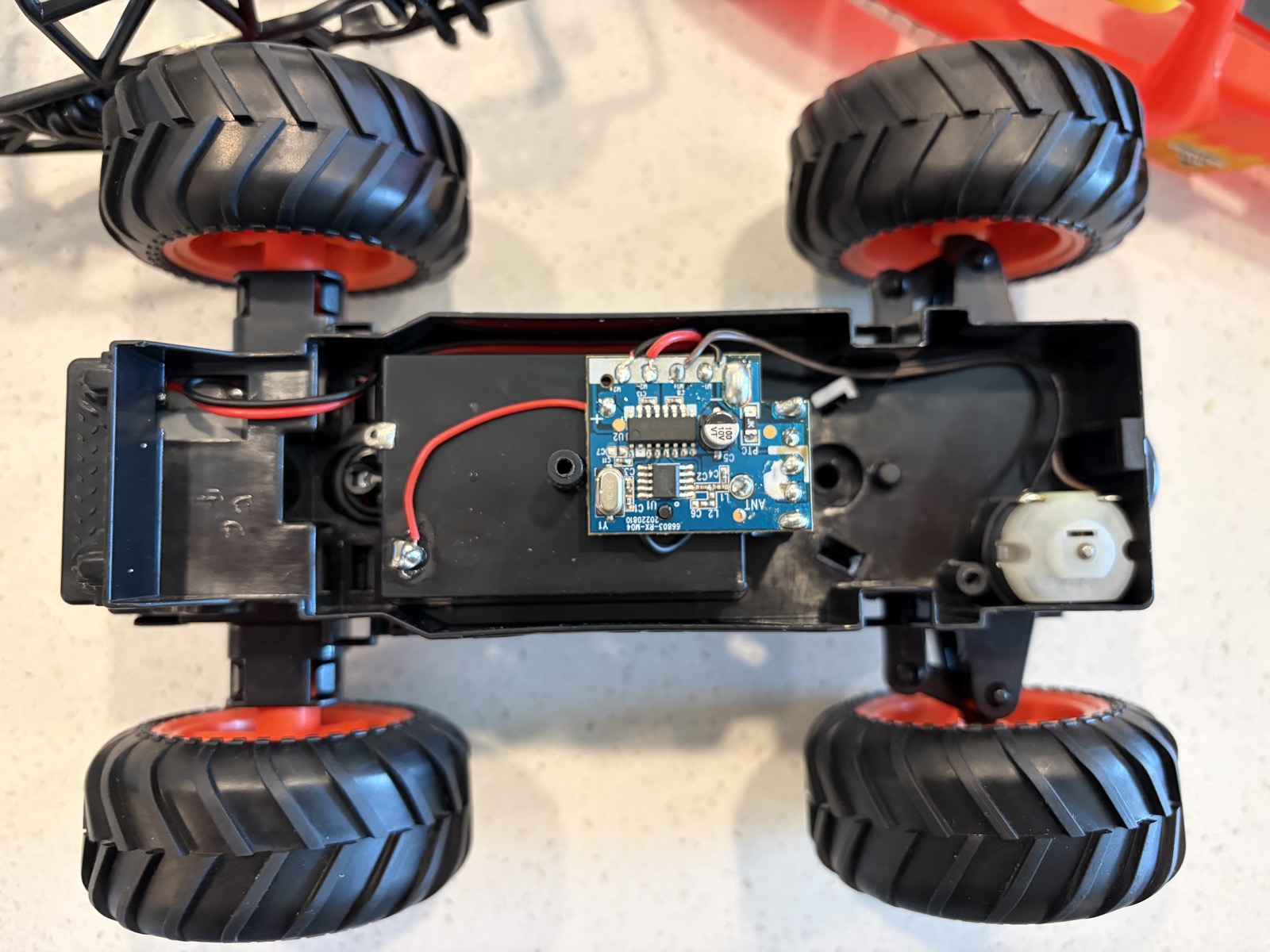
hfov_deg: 67.3
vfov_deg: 53.1
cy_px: 476
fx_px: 954
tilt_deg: -84.1
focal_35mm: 26
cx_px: 635
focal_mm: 5.96
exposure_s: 1/60
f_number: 1.6
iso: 320
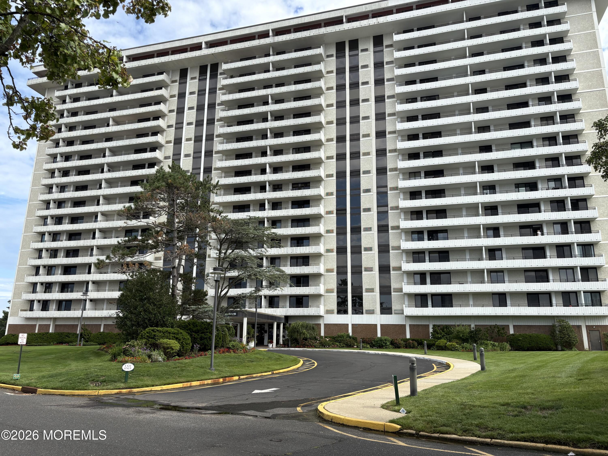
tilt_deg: +13.3
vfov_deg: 53.1
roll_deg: -1.4
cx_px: 304
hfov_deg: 67.3
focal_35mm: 26
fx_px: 457
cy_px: 228
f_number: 1.6
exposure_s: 1/2639
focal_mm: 5.96
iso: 50
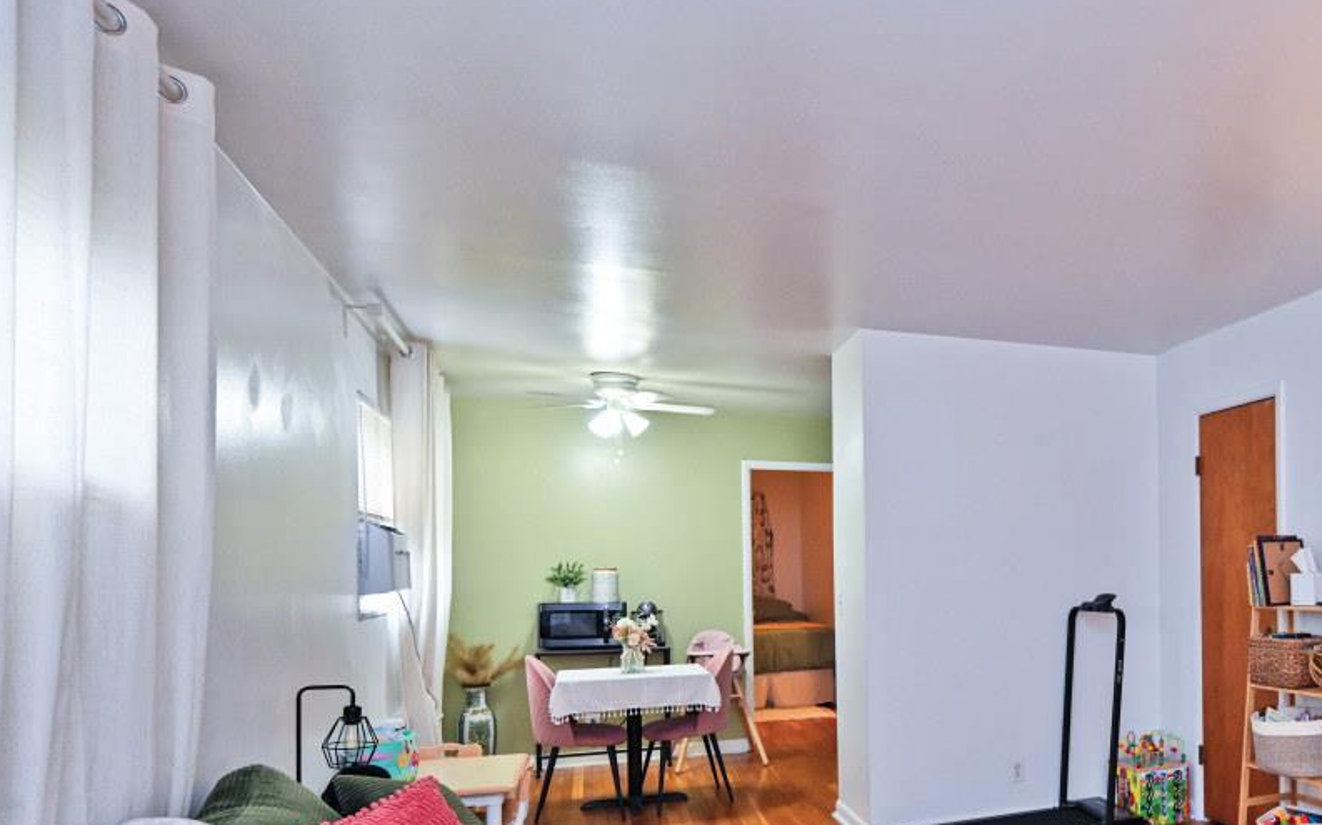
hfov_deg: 62.6
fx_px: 972
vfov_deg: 45.0
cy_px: 573
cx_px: 1057
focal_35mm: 27
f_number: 4
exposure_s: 1/60
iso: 800
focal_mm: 14
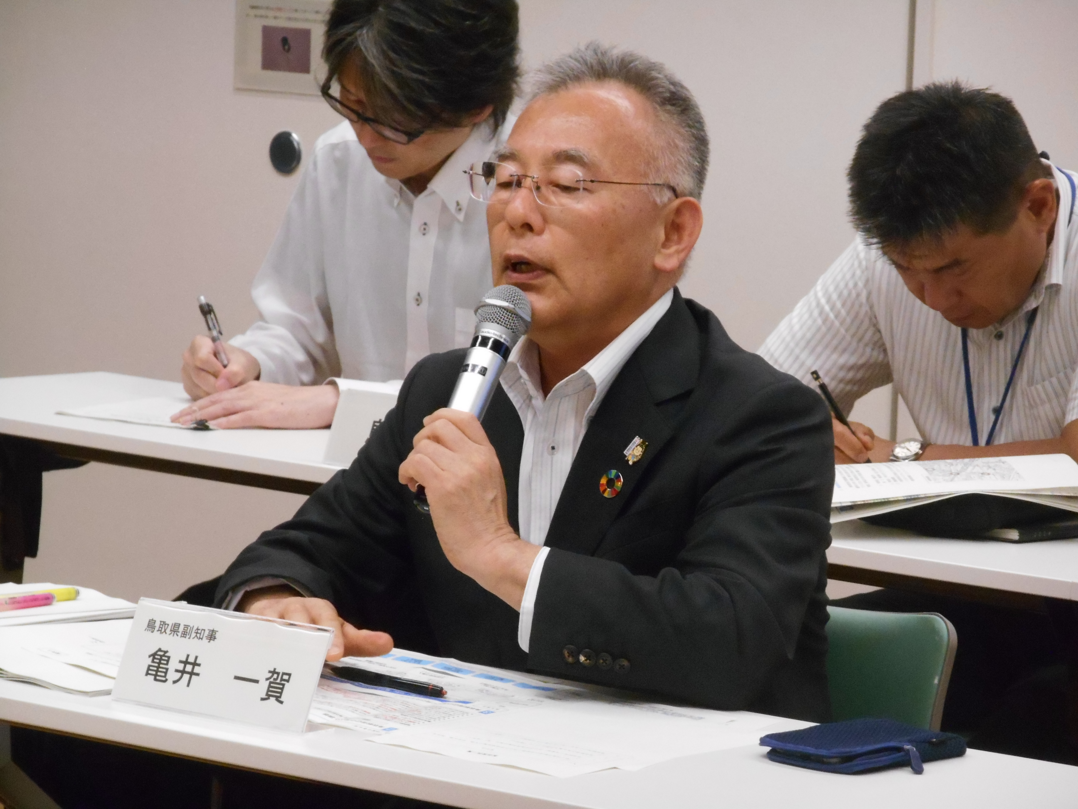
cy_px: 404
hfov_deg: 10.9
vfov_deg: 8.2
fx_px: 5668
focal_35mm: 182
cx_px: 539
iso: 800
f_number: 6.4
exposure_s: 1/30
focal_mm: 32.9
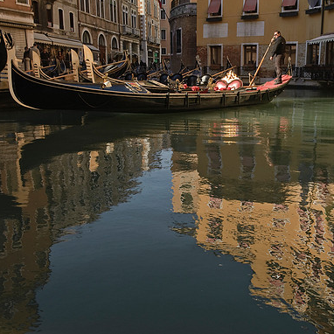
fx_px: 437
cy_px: 166
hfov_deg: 41.3
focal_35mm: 40
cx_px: 224
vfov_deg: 41.9
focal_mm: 31
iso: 400
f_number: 16
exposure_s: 1/125
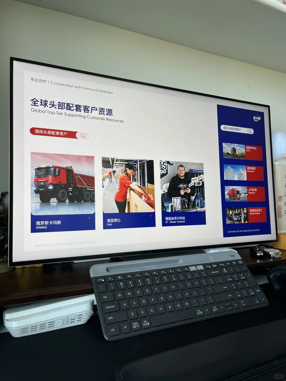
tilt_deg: -1.9
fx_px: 286
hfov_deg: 53.1
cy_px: 190
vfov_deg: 67.3
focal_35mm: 26
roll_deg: +0.0
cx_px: 143
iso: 40
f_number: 1.6
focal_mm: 5.1
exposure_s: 1/121
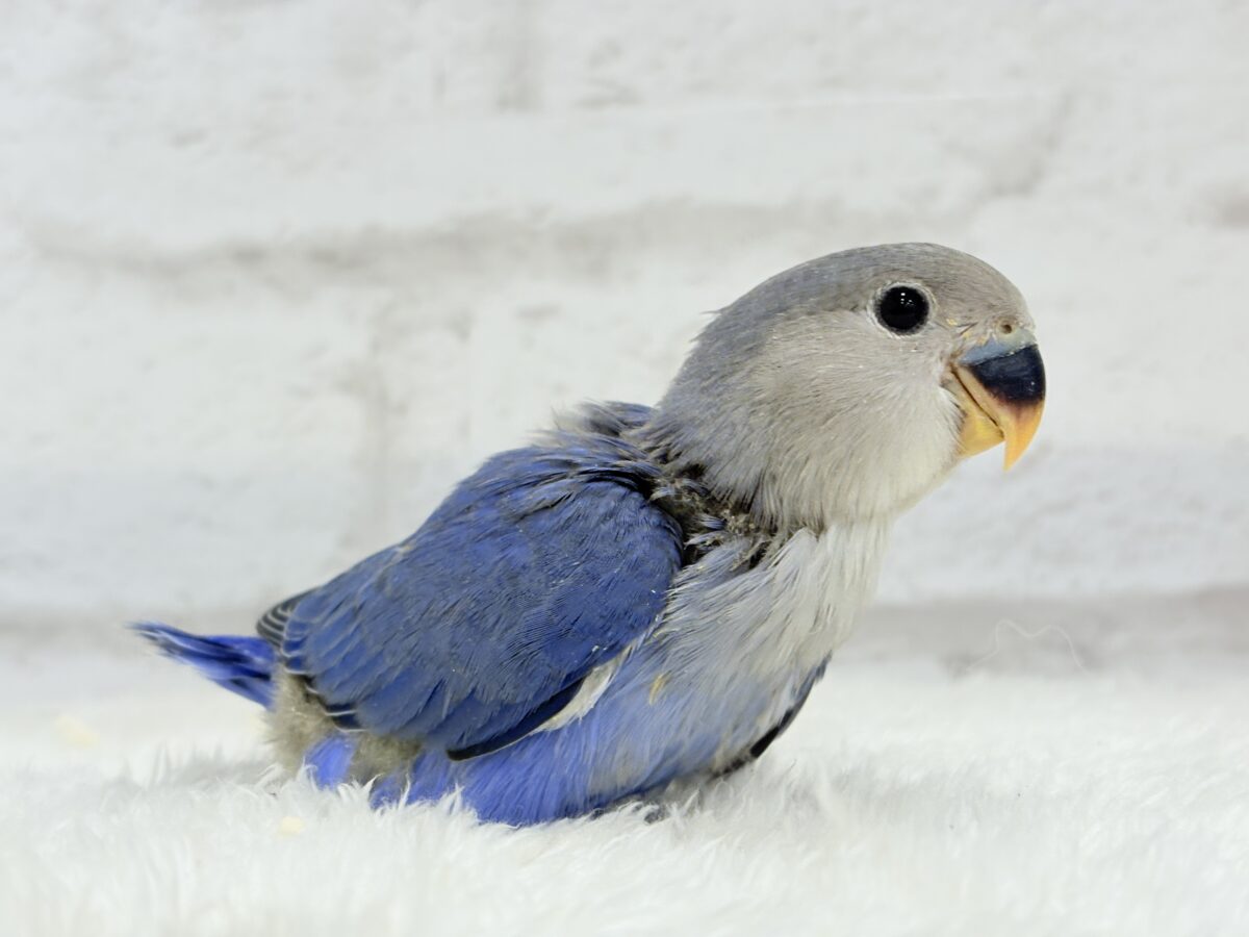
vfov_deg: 28.0
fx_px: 1876
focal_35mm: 52
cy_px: 468
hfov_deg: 36.8
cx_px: 624
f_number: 1.6
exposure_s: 1/100
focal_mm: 5.96
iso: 80
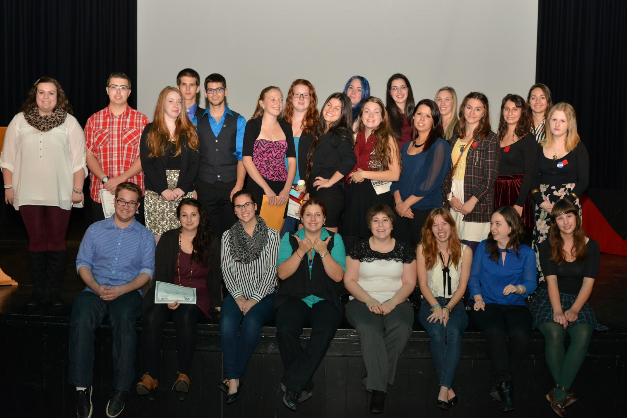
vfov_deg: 30.5
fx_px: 766
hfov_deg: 44.5
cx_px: 314
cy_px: 209
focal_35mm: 44
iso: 1250
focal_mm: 44
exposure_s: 1/160
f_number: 6.3
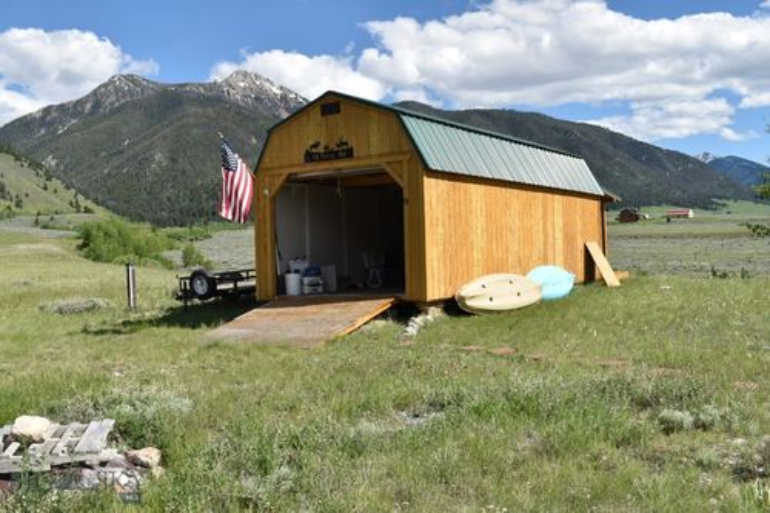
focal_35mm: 38
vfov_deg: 35.5
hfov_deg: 51.3
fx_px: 802
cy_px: 256
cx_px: 385
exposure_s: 1/250
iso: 100
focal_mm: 25
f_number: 8
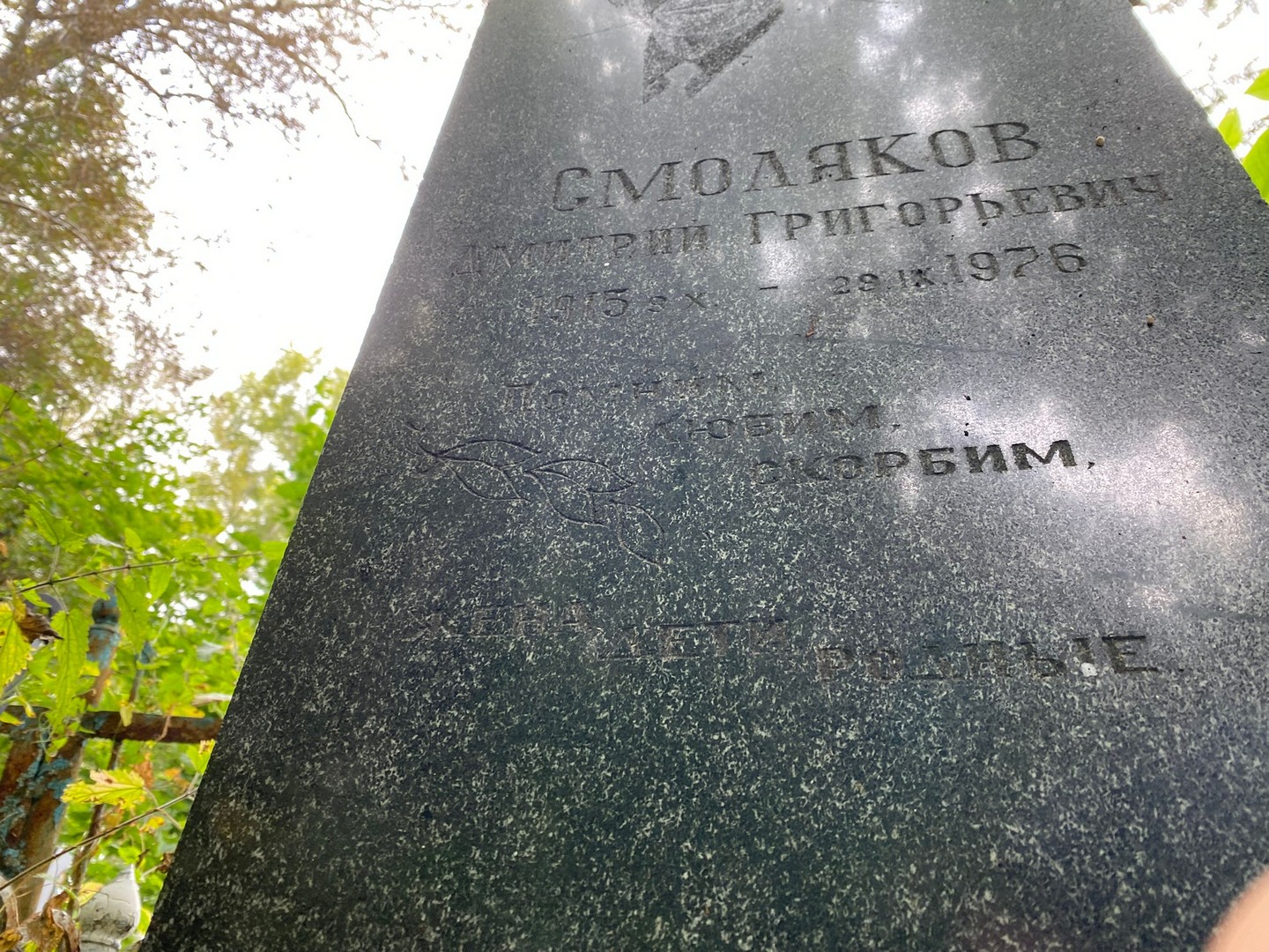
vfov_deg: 53.1
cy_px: 476
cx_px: 634
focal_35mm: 26
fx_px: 953
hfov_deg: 67.3
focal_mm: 4.25
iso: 100
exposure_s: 1/121
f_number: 1.8
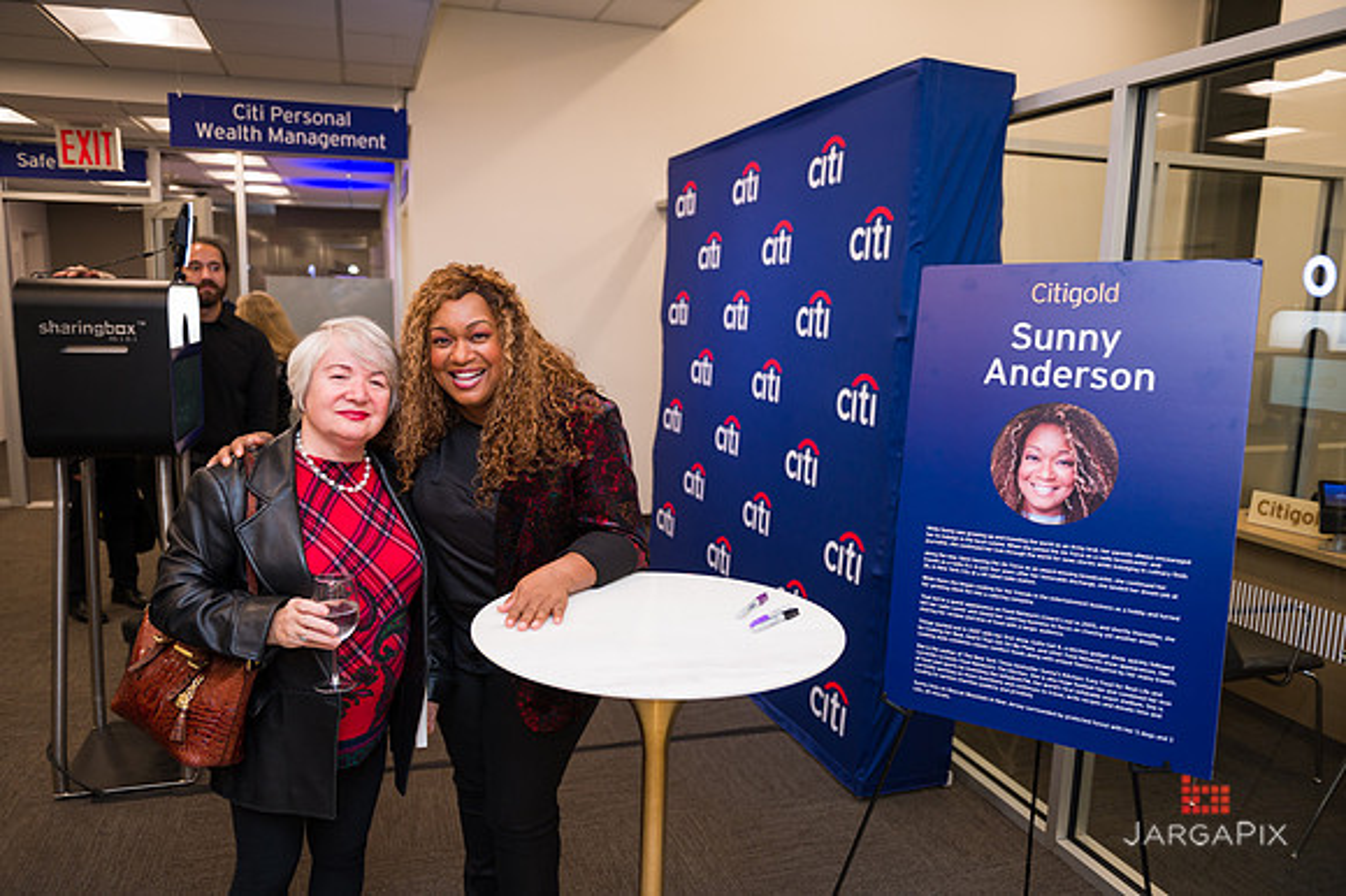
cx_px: 673
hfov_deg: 69.4
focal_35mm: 26
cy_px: 448
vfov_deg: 49.5
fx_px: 972
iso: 400
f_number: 3.2
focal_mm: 26
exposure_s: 1/160
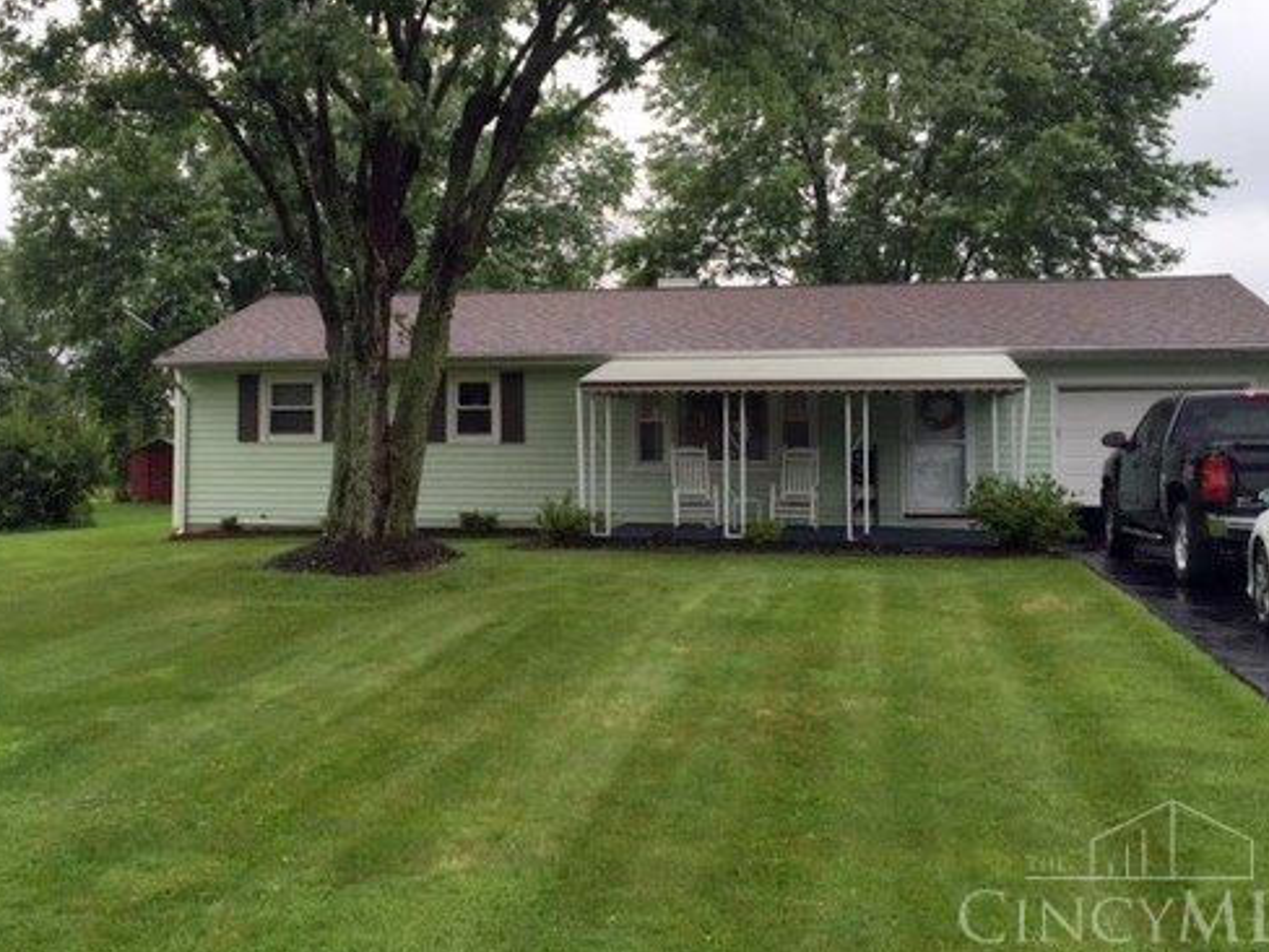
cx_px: 525
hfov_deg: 48.8
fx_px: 1393
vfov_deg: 37.6
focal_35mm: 38
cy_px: 382
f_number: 2.2
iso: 32
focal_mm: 4.15
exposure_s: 1/471
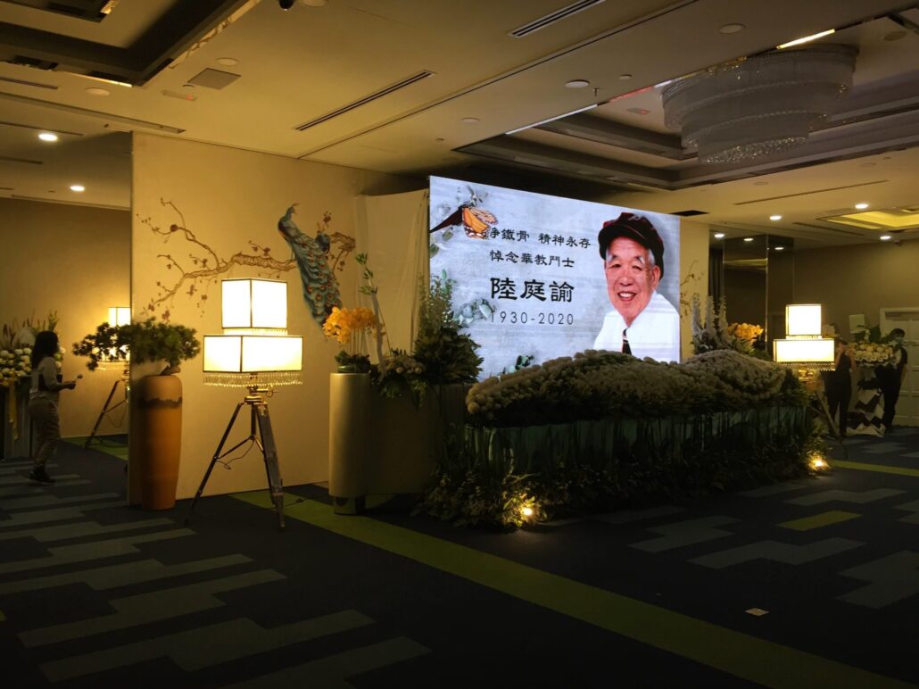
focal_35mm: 29
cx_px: 460
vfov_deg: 48.2
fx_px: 770
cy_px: 344
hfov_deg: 61.7
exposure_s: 1/33
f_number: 2.2
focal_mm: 4.15
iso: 32
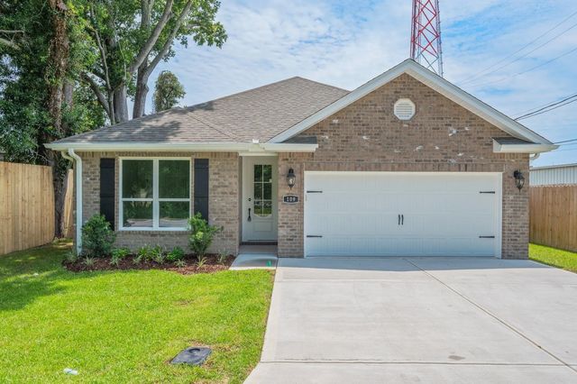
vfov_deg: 56.1
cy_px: 192
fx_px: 360
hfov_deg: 77.4
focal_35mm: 22
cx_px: 288
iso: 100
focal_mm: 22.5
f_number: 9
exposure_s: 1/320
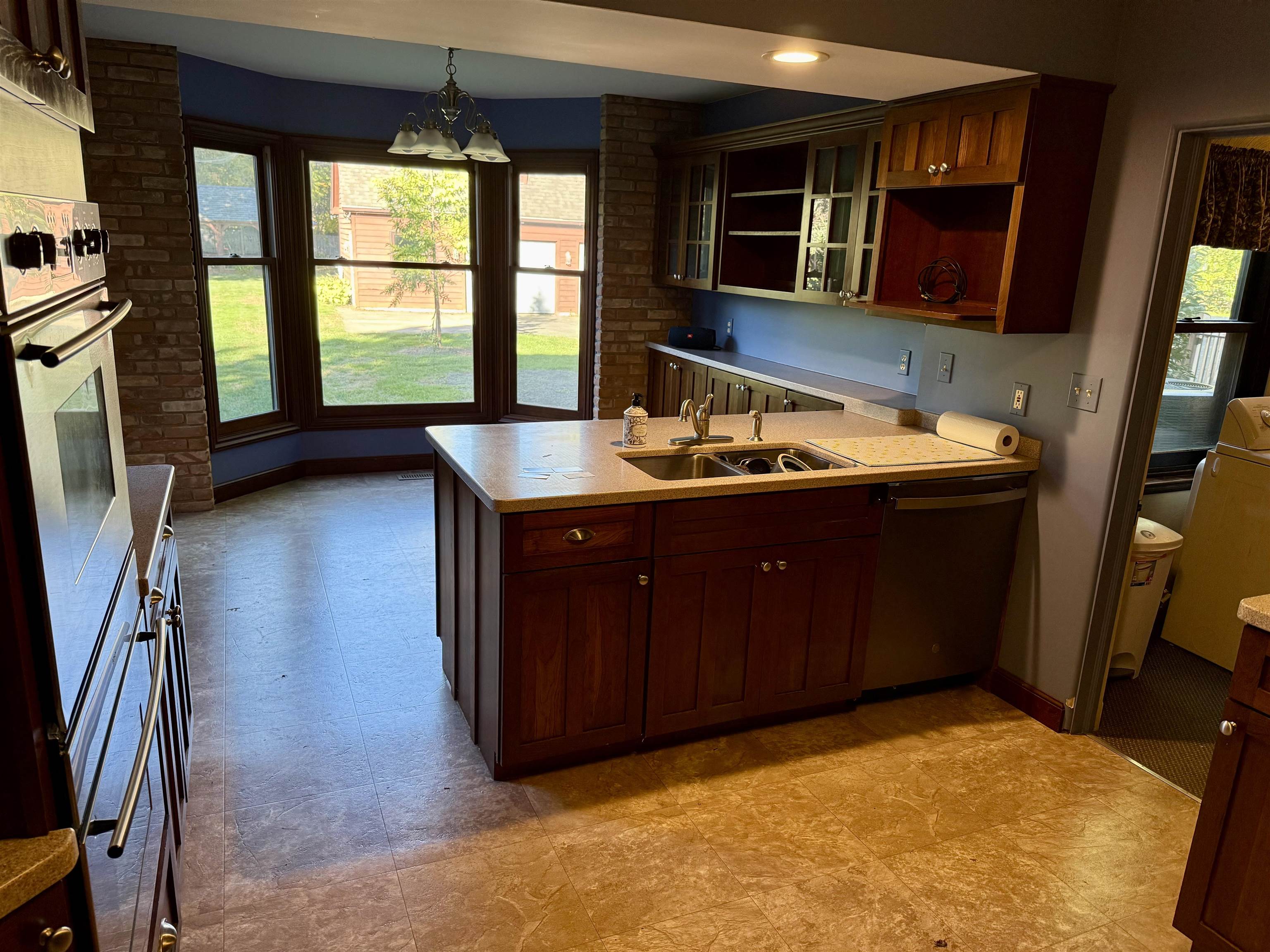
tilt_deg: -14.8
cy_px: 476
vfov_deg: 56.8
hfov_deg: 71.6
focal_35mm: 24
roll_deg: -2.2
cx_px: 635
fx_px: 881
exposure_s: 1/120
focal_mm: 6.76
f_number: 1.78
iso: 320
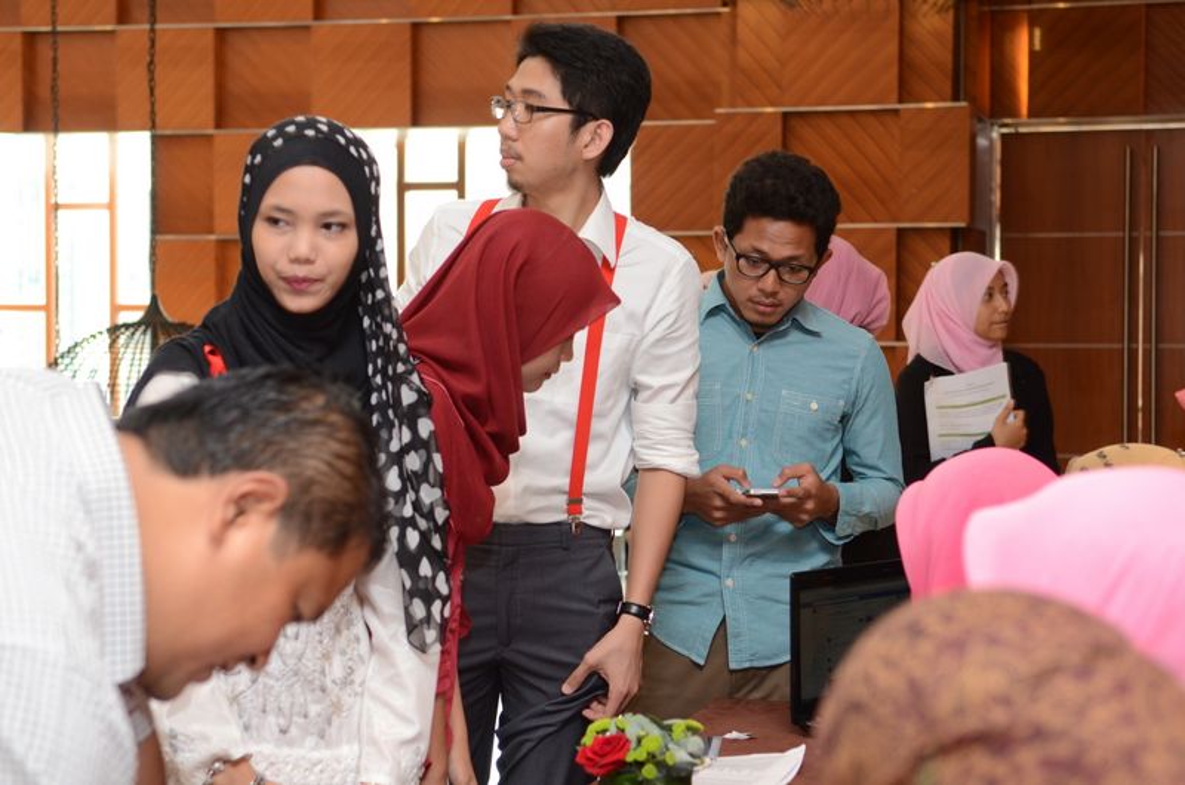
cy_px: 392
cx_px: 592
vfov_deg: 18.1
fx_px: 2464
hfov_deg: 27.0
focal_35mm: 75
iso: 640
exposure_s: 1/60
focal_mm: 50
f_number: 4
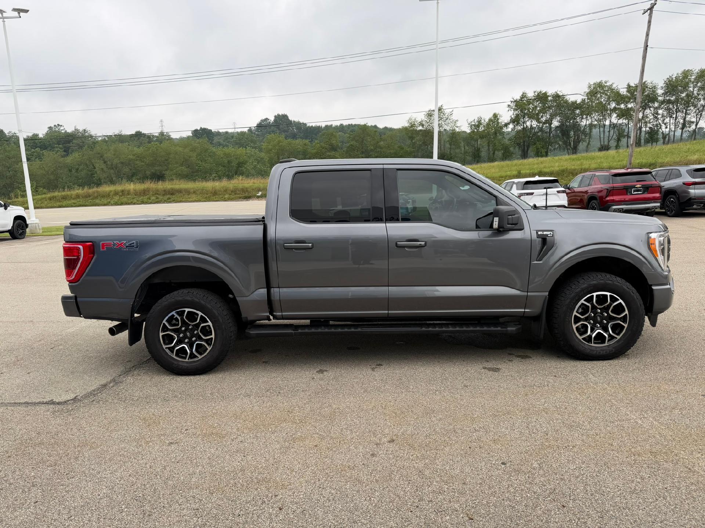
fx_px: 489
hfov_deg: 71.6
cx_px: 352
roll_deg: +1.7
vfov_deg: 56.8
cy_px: 264
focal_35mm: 24
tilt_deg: -12.2
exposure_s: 1/665
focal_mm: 6.76
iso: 80
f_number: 1.78
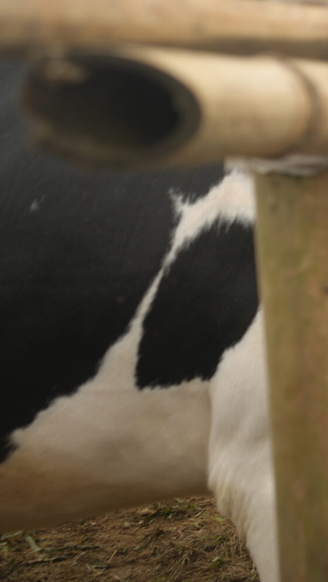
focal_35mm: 76
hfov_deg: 13.3
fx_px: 1175
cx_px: 688
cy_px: 132
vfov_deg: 27.4
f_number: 4.5
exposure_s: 1/250
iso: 100
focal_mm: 28
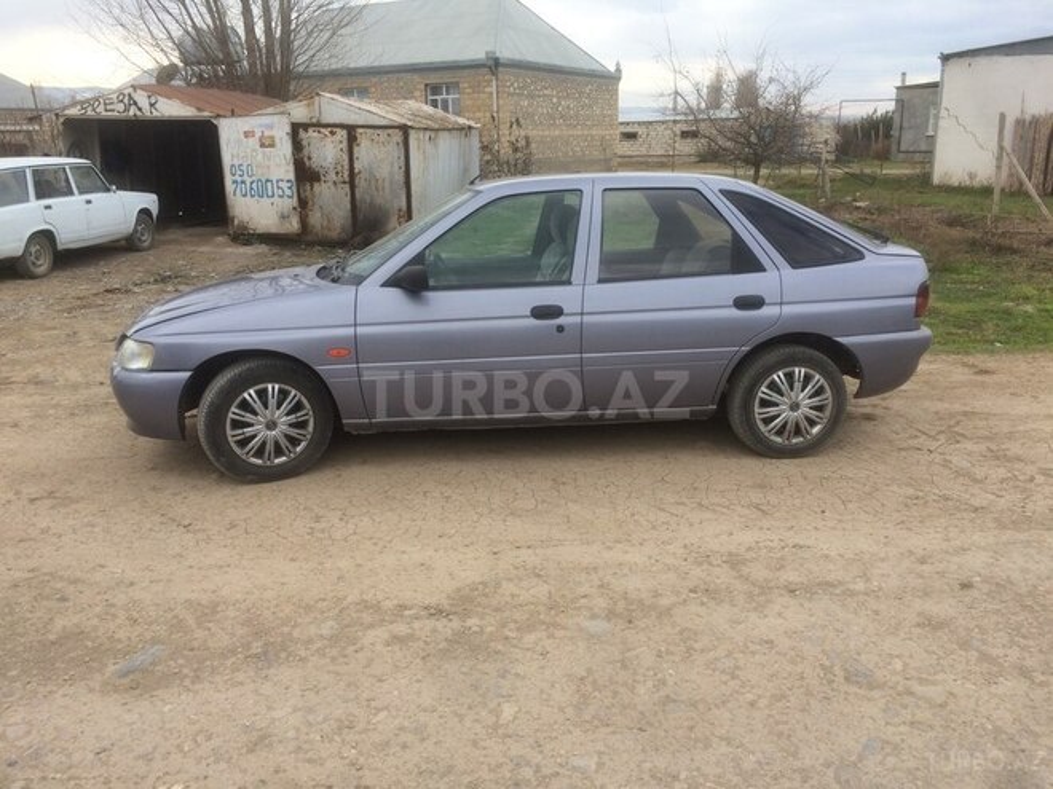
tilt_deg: -16.6
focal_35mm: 29
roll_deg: -1.2
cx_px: 526
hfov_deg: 61.7
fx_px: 882
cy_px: 394
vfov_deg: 48.2
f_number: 2.2
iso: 32
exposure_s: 1/427
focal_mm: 4.15
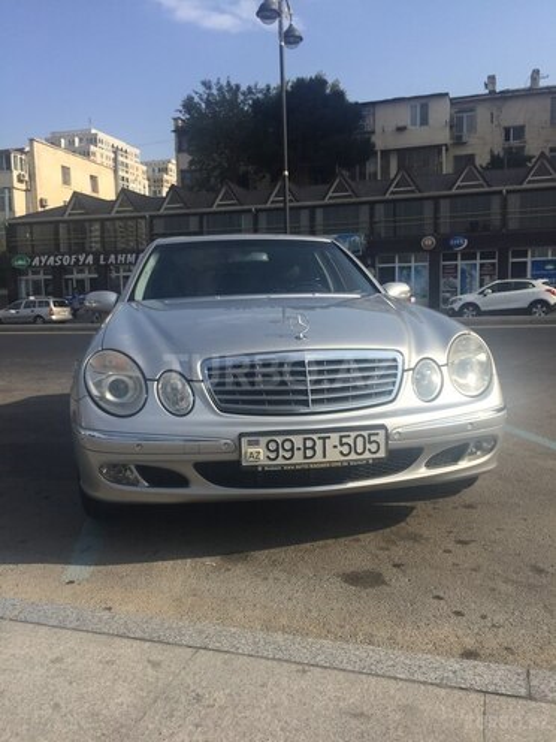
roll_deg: +2.6
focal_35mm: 29
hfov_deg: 48.2
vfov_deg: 61.7
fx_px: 621
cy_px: 371
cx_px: 278
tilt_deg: -4.6
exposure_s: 1/2326
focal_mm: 4.15
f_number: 2.2
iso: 32
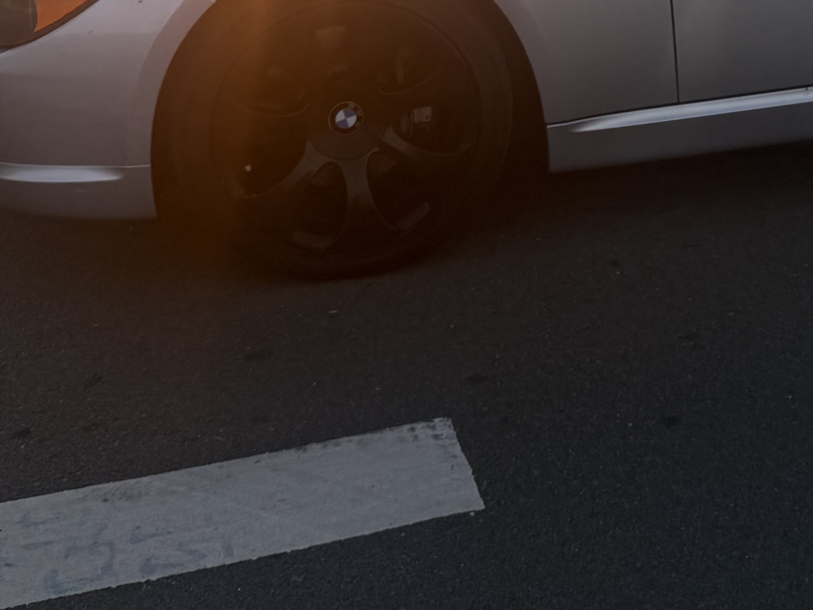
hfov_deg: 24.8
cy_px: -140
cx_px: 744
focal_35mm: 76
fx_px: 1785
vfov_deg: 18.3
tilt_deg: -10.5
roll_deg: +1.2
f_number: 1.78
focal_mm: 6.76
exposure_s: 1/992
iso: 80
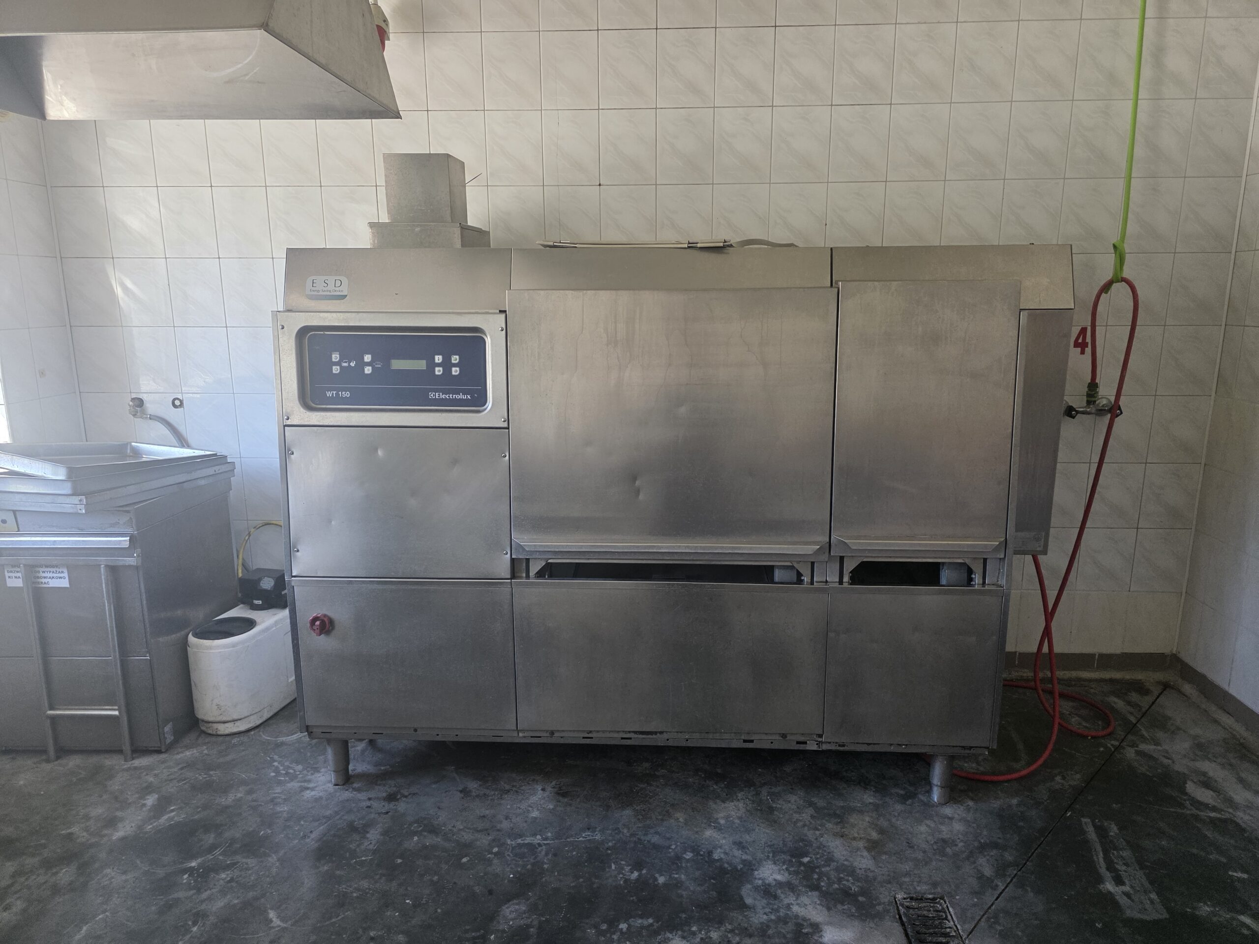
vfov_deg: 58.9
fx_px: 837
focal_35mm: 23
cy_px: 472
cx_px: 630
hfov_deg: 73.9
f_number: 1.7
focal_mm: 6.3
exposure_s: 1/180
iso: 200
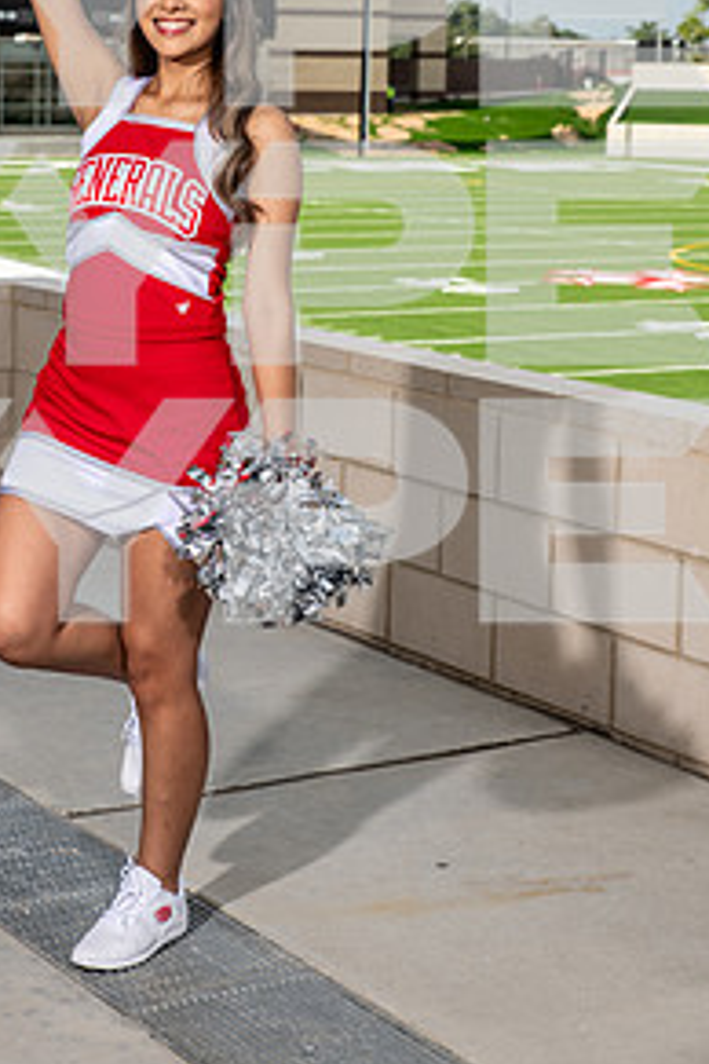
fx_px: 2511
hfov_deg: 16.0
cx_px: 190
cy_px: 256
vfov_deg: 23.6
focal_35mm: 85
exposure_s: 1/320
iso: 100
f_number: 7.1
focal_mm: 55
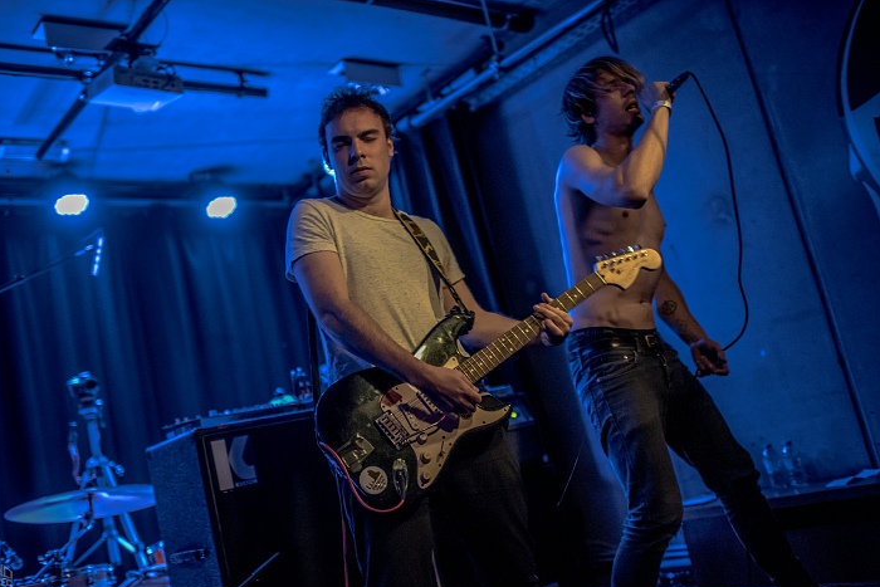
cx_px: 429
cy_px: 301
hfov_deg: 53.1
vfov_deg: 36.9
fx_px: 880
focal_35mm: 36
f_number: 1.4
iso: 3200
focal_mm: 35
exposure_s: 1/100
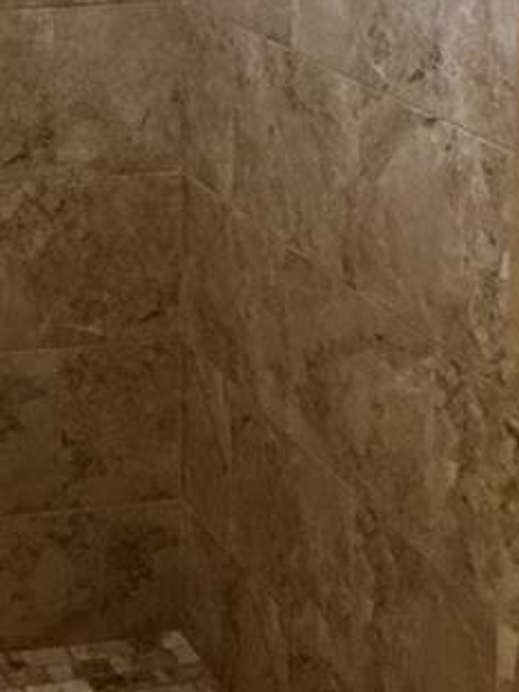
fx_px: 2241
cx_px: -120
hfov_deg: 12.9
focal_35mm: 112
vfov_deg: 17.4
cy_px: 140
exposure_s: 1/60
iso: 320
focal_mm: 3
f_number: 1.8
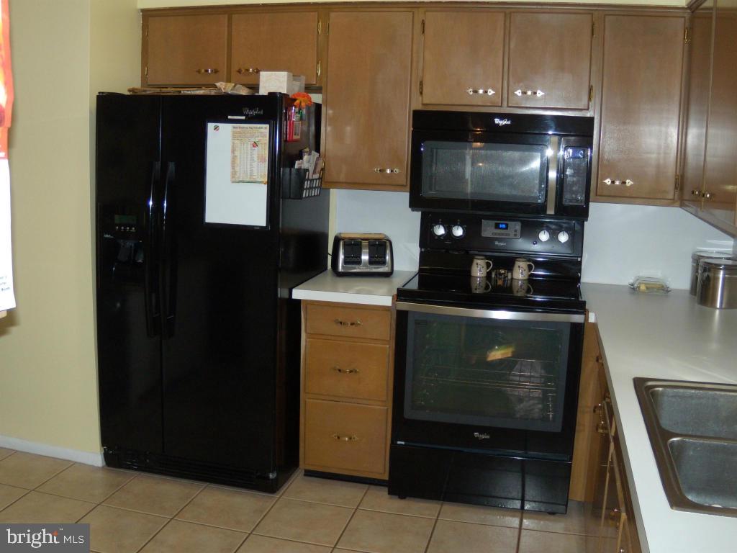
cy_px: 276
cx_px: 368
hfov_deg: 51.4
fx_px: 766
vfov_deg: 39.7
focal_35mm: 36
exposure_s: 1/30
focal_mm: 6.4
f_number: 3.6
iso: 200
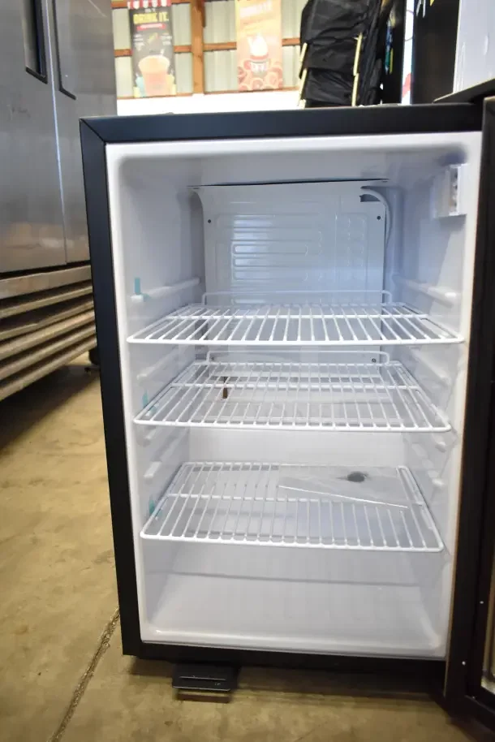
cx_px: 248
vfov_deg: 67.4
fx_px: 556
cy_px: 371
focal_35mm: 27
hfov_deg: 48.0
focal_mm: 18
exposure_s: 1/30
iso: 1400
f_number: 3.5
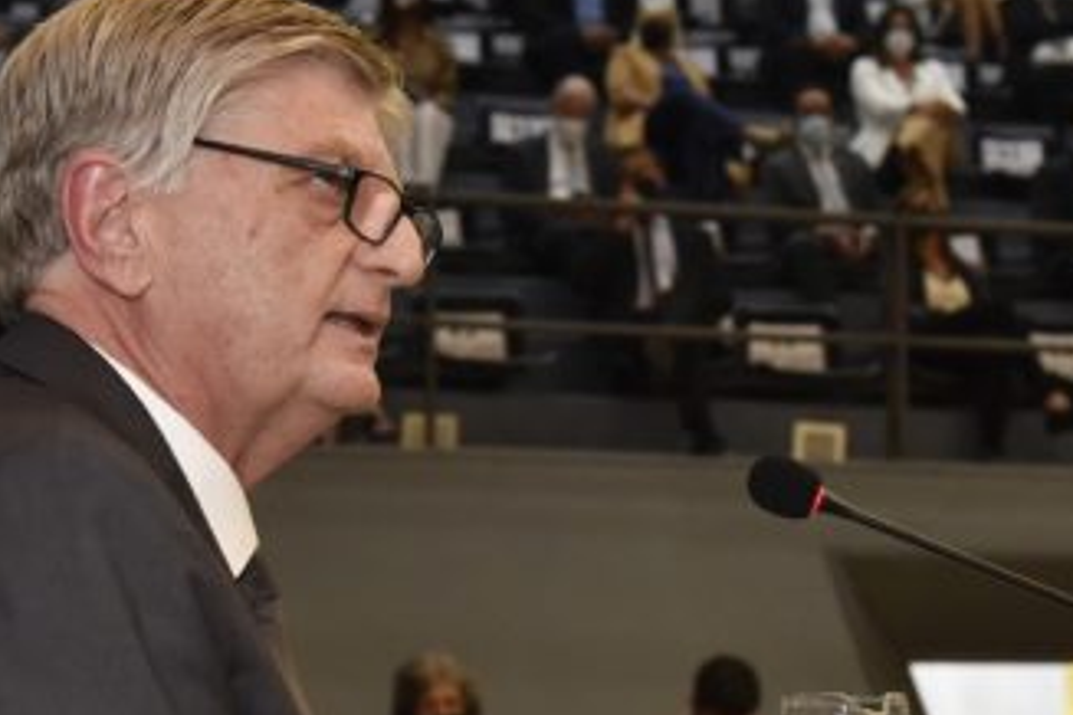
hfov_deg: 16.7
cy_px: 377
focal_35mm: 122
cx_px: 728
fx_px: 3636
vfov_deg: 11.2
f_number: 5.6
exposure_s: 1/125
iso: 1600
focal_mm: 52
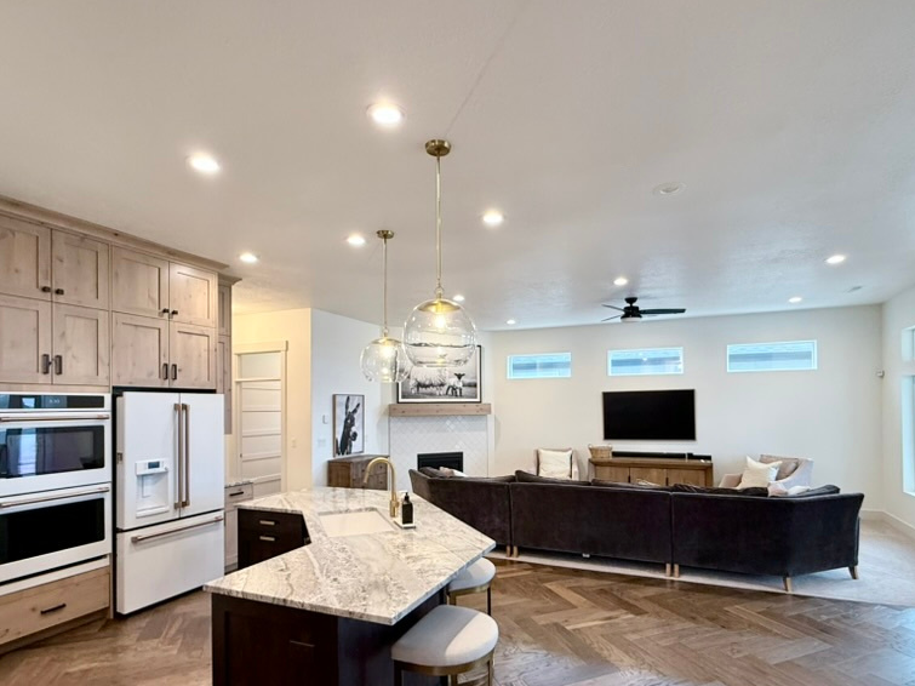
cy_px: 405
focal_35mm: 19
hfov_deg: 84.6
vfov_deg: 68.1
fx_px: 502
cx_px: 485
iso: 200
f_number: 2.2
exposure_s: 1/60
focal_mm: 2.22
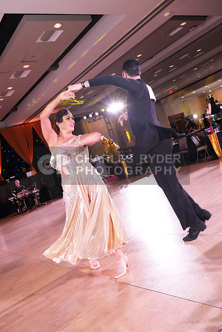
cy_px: 166
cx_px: 111
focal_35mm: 31
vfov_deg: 60.3
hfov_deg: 42.3
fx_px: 287
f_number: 7.1
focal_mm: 31
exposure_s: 1/250
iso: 8000
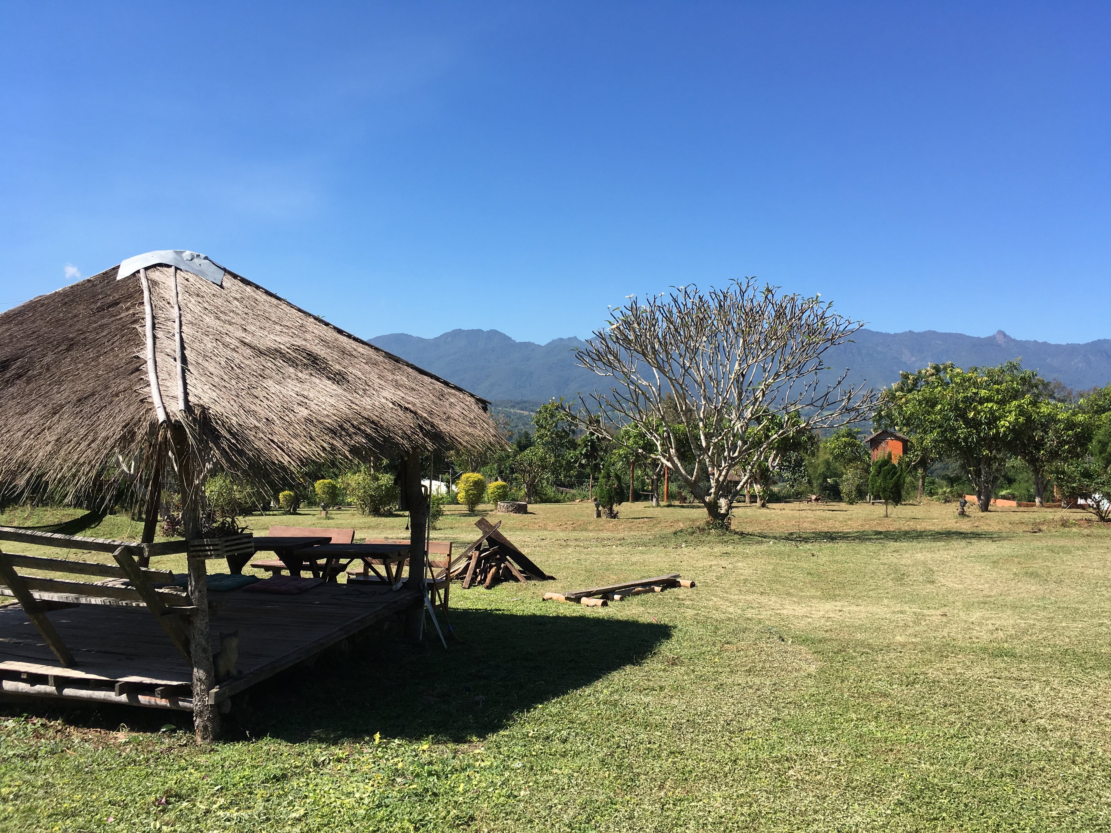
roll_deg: -2.2
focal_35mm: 29
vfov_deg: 48.2
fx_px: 931
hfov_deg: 61.7
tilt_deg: -0.4
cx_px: 556
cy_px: 416
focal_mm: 4.15
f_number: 2.2
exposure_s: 1/1282
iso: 25
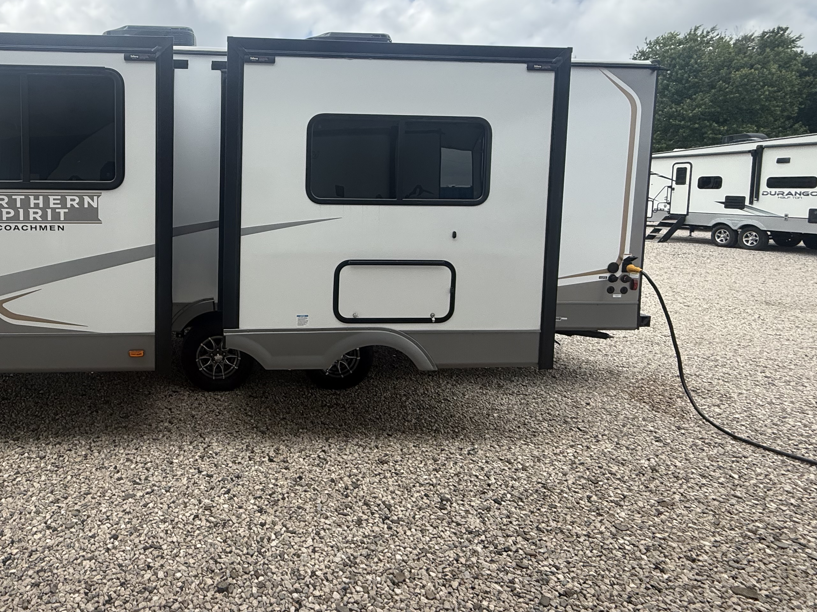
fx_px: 519
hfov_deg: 71.9
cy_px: 231
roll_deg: -0.1
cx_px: 219
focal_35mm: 22
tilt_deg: -4.3
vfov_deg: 60.3
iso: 64
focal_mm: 2.22
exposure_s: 1/1167
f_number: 2.2
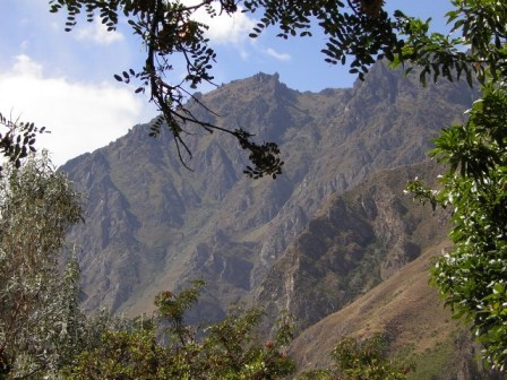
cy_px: 190
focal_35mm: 93
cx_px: 254
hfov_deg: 21.1
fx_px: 1362
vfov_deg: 15.9
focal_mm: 12.1
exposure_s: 1/427
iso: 50
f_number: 4.3
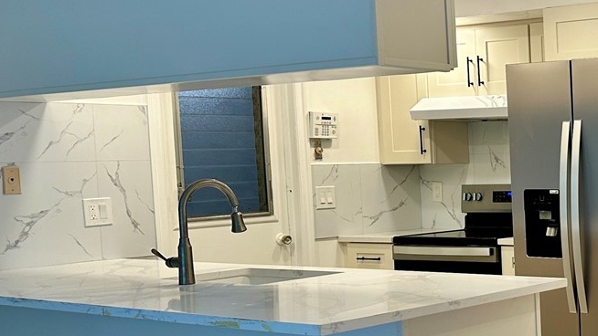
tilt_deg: -5.0
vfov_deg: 18.7
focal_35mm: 64
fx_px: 1015
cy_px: 242
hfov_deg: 28.9
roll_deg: +1.7
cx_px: 699
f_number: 1.78
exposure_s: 1/120
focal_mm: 6.86
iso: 100
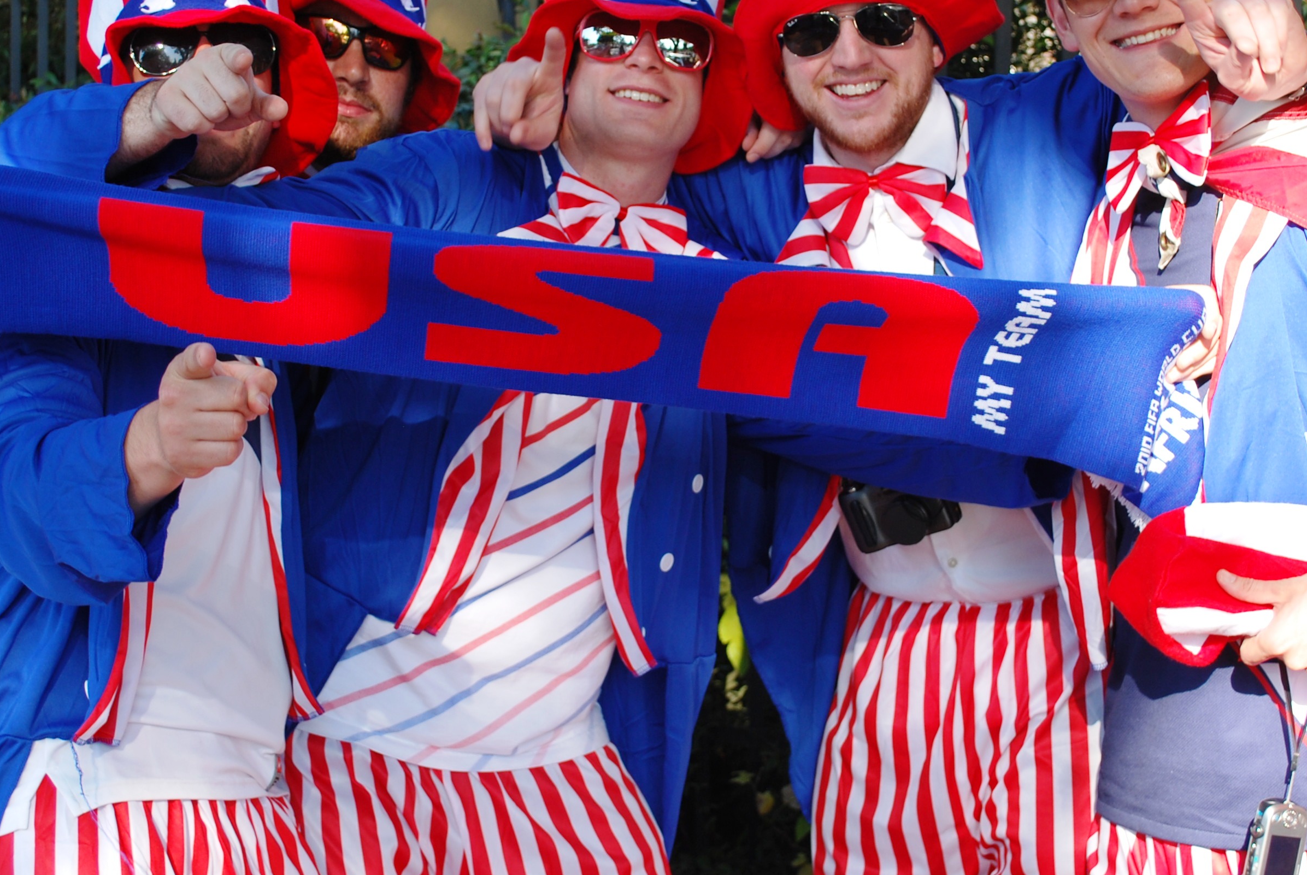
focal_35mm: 68
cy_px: 337
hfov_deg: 29.6
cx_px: 680
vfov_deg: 20.0
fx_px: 2472
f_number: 5
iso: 100
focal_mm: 28
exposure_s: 1/100
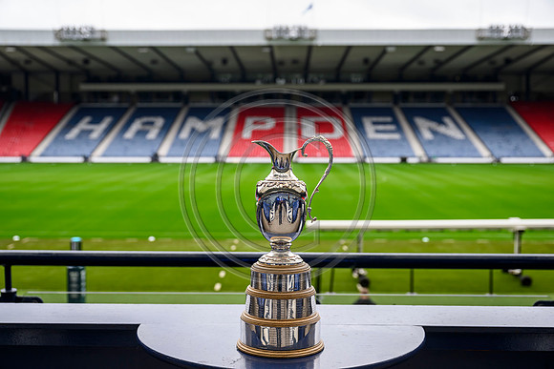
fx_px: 646
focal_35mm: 42
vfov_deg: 31.9
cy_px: 184
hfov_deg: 46.4
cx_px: 277
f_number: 4
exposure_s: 1/160
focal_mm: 42
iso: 500
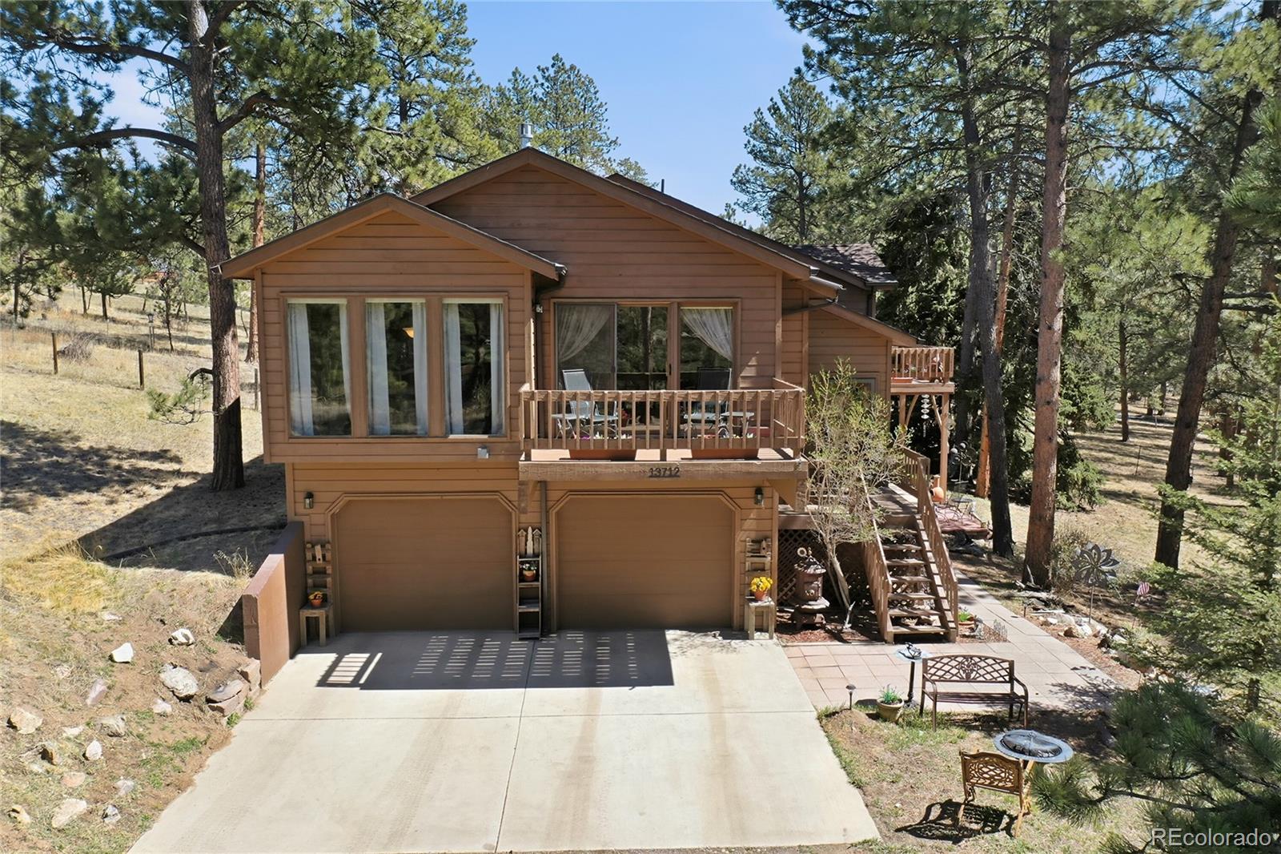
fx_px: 996
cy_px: 427
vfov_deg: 46.4
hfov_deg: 65.5
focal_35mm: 28
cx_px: 640
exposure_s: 1/320
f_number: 5
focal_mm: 10.3
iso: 100
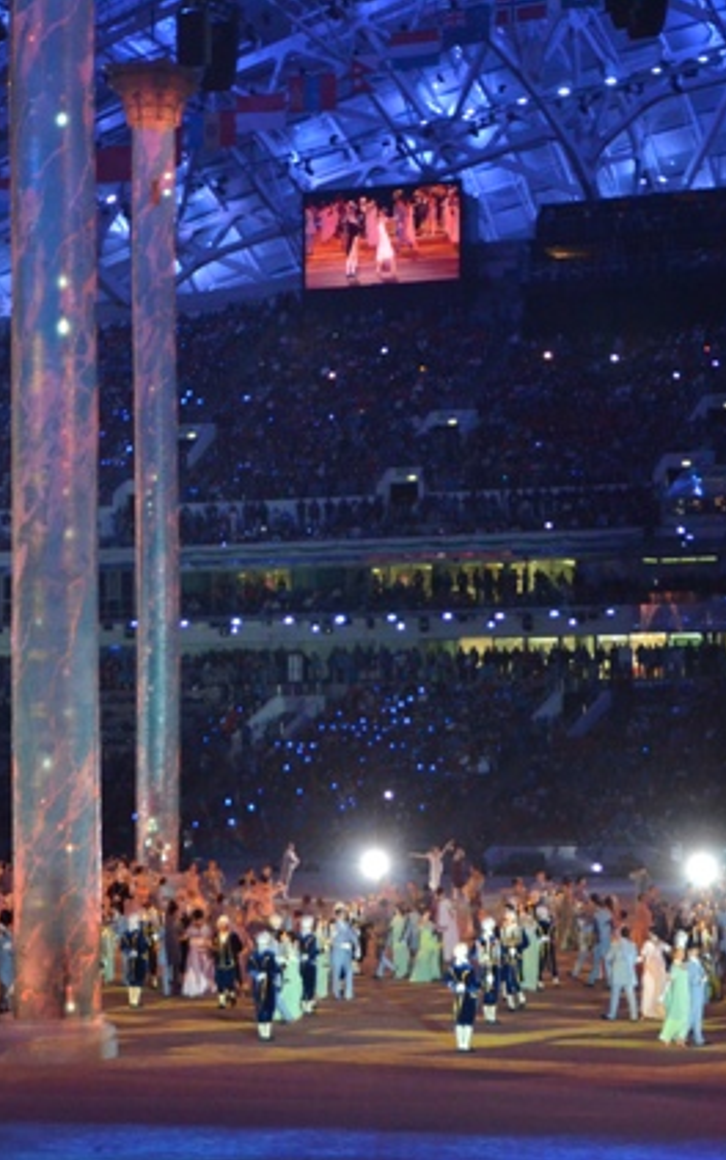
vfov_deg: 23.5
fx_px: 2784
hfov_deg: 14.8
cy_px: 580
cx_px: 500
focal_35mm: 88
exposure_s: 1/160
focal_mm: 38
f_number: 3.5
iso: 3200
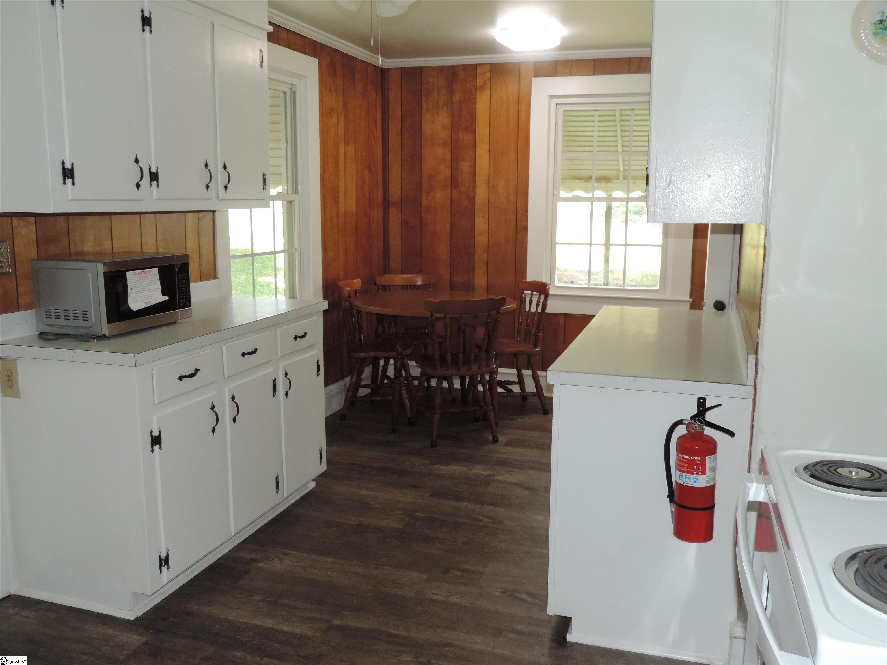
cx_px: 444
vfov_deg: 46.8
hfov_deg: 60.0
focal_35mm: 30
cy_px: 332
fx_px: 769
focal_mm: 5.3
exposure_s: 1/30
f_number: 3.1
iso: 200
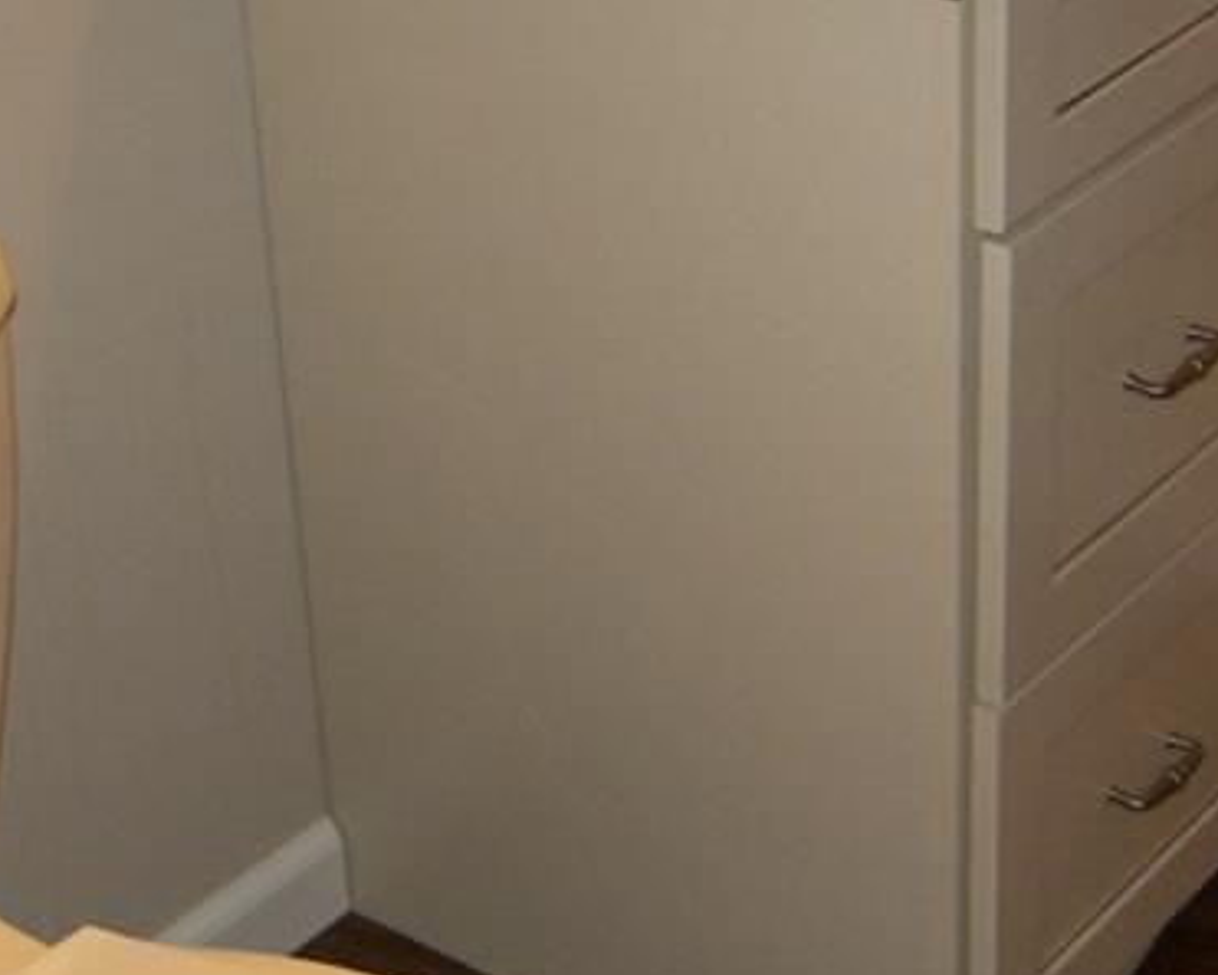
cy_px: 246
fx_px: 2885
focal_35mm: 80
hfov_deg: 23.8
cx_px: 598
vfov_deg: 19.1
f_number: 2.8
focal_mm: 7.9
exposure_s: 1/60
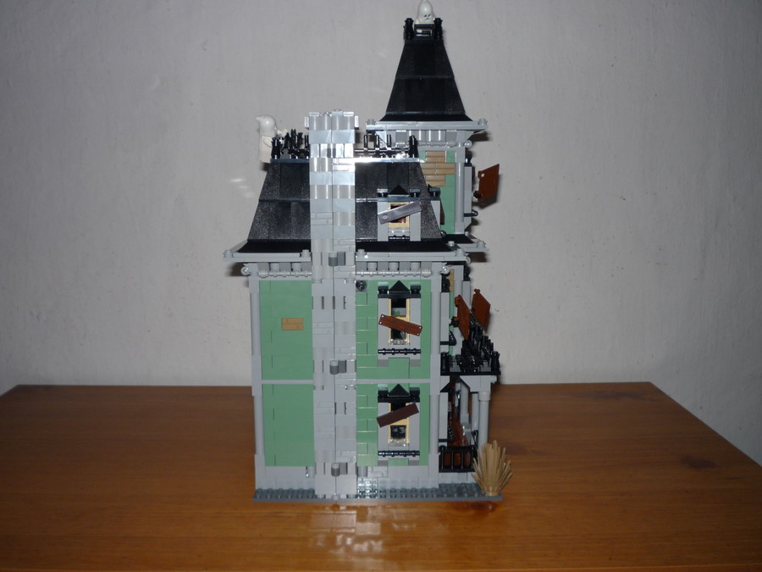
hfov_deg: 56.8
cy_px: 286
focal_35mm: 32
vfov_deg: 44.2
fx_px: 704
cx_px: 381
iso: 100
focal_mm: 5.2
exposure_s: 1/30
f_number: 3.3
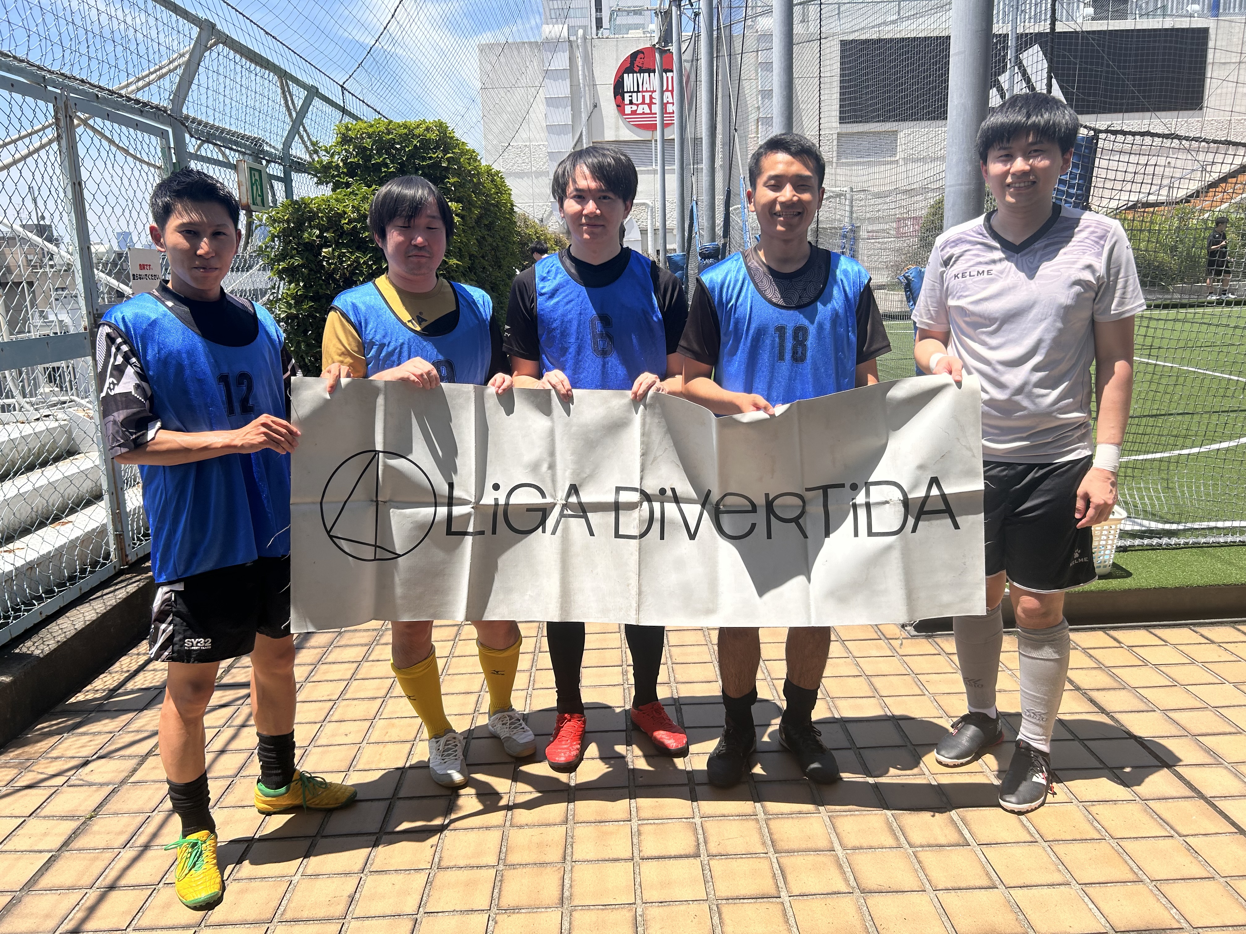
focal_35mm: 26
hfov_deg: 67.3
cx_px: 623
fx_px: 936
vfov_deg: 53.1
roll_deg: +2.6
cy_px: 467
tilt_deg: -12.9
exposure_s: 1/3968
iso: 50
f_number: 1.5
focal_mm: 5.7
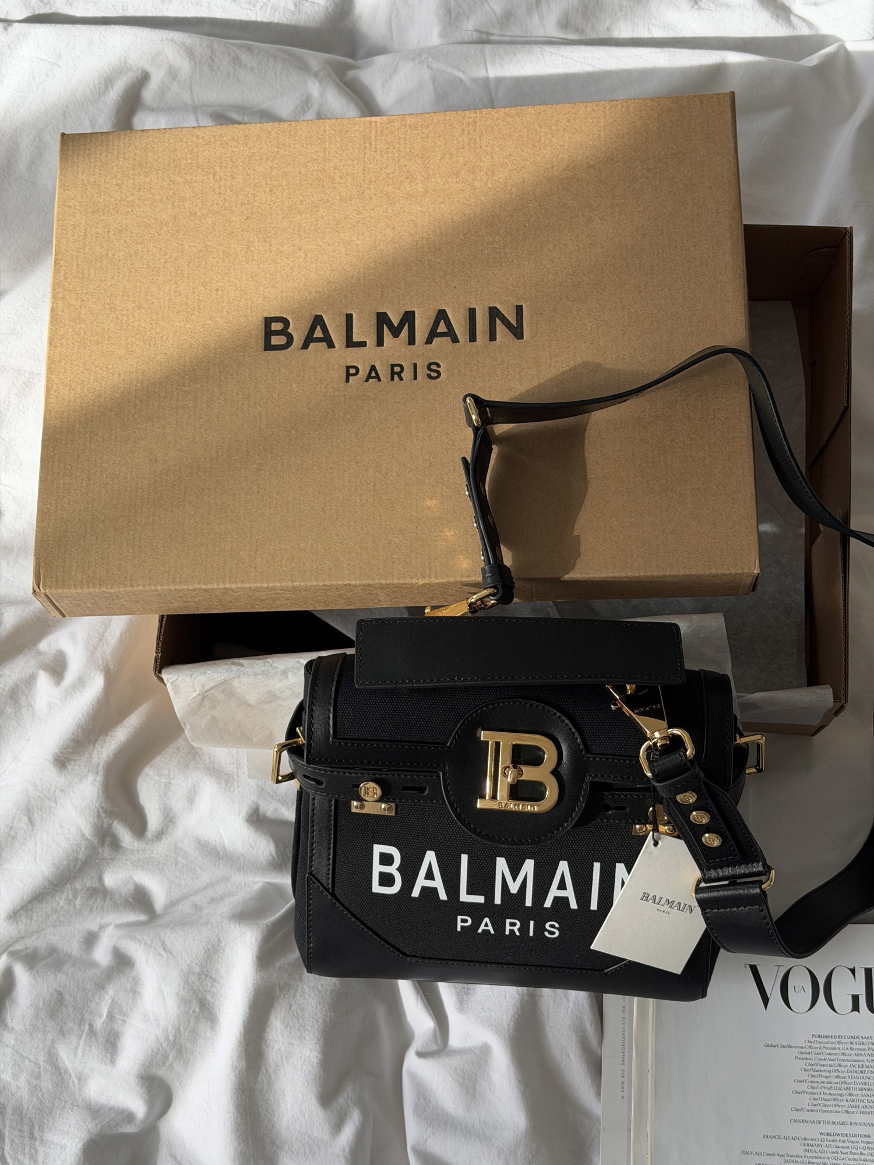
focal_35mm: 48
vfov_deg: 39.7
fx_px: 1616
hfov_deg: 30.3
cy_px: 582
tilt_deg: -76.3
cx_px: 437
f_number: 1.78
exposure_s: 1/415
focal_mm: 6.76
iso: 64
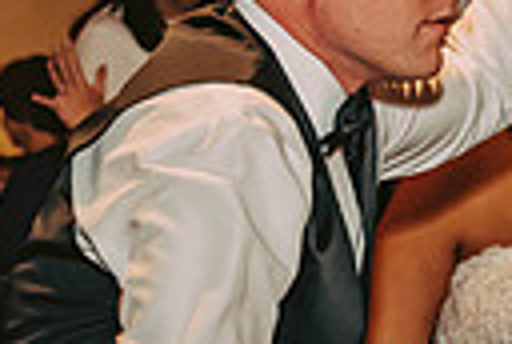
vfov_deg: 5.9
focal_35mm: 235
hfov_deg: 8.7
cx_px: 464
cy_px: 218
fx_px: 3350
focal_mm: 52
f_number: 4.5
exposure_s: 1/125
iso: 1250
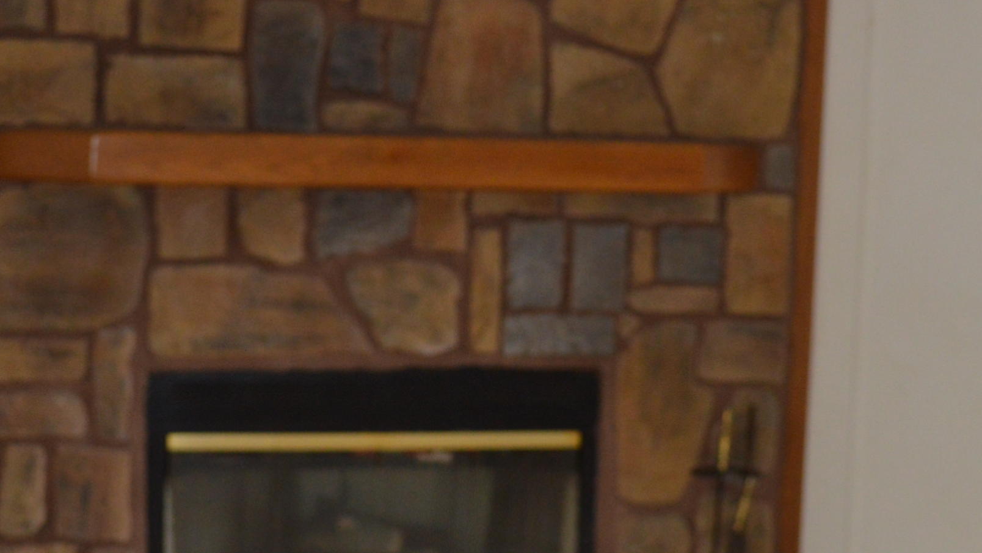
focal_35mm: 82
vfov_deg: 14.7
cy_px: 389
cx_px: 447
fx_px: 2135
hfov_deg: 25.9
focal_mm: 28
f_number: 4.5
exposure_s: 1/60
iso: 1100
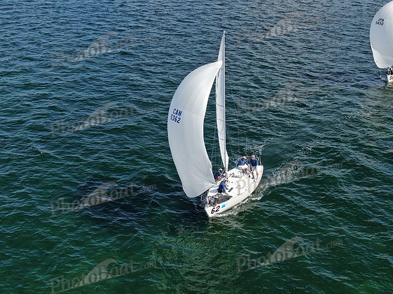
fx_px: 545
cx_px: 196
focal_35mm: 48
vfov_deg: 30.3
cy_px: 147
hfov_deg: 39.7
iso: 100
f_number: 3.8
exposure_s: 1/640
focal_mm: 8.6
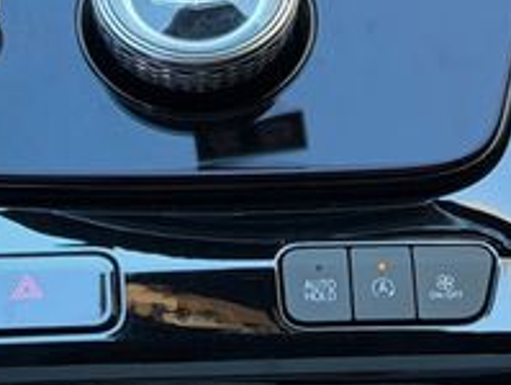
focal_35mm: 154
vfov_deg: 9.7
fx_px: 2277
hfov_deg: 12.8
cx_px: 213
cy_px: 239
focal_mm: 6.76
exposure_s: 1/60
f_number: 1.78
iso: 125
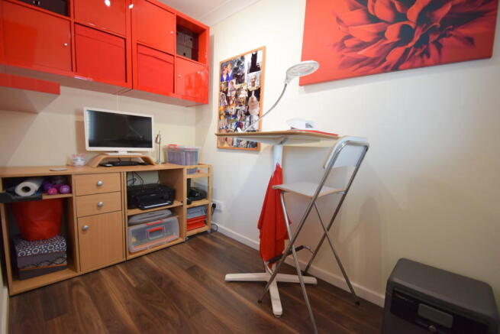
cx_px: 250
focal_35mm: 15
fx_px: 208
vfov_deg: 77.4
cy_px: 167
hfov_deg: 100.4
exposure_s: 1/60
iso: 1250
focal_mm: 10
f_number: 3.5
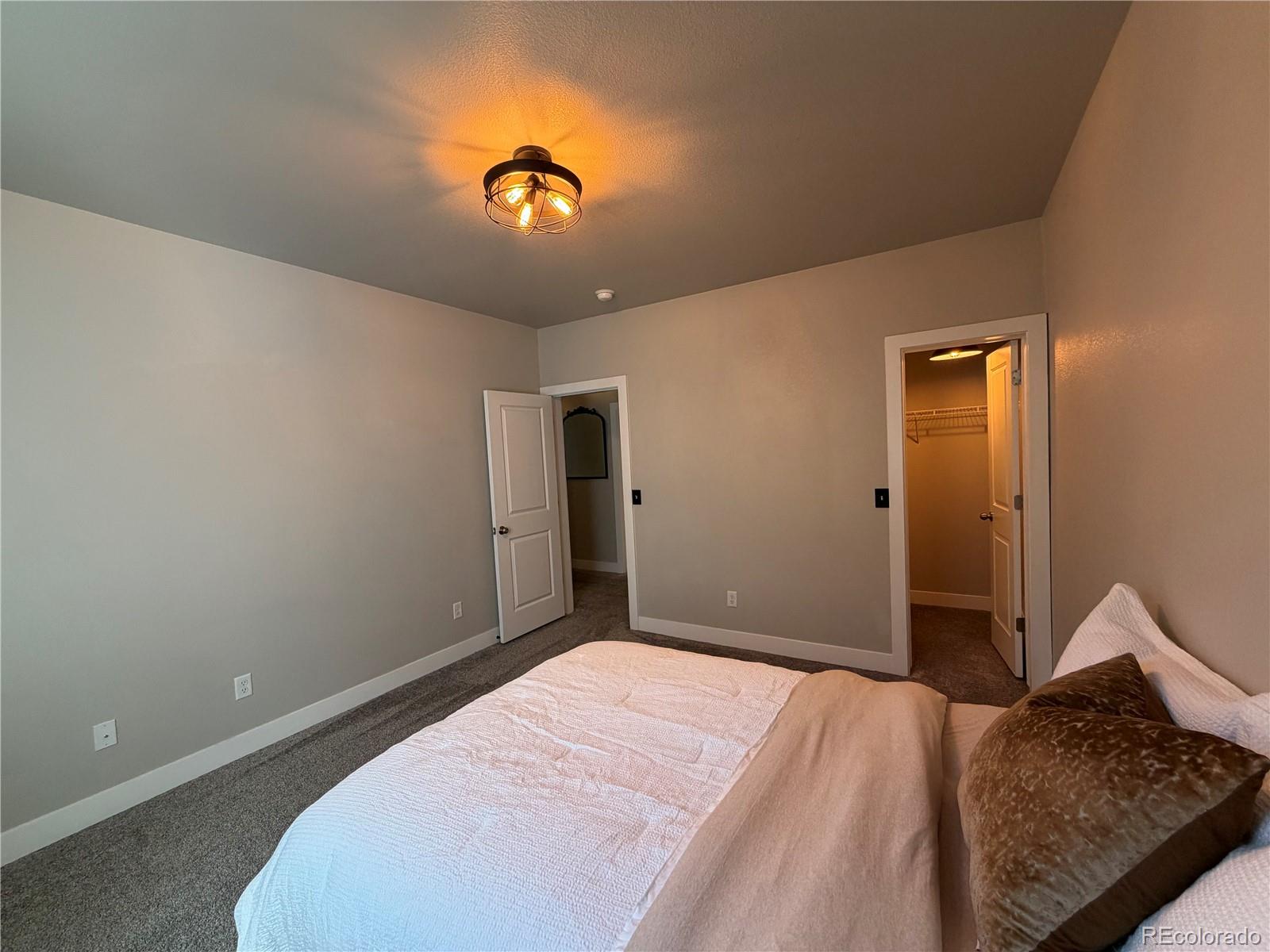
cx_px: 635
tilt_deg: -1.7
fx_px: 514
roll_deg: +2.7
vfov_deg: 85.7
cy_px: 476
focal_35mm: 14
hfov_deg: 102.1
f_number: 2.2
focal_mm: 2.22
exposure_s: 1/120
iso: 200
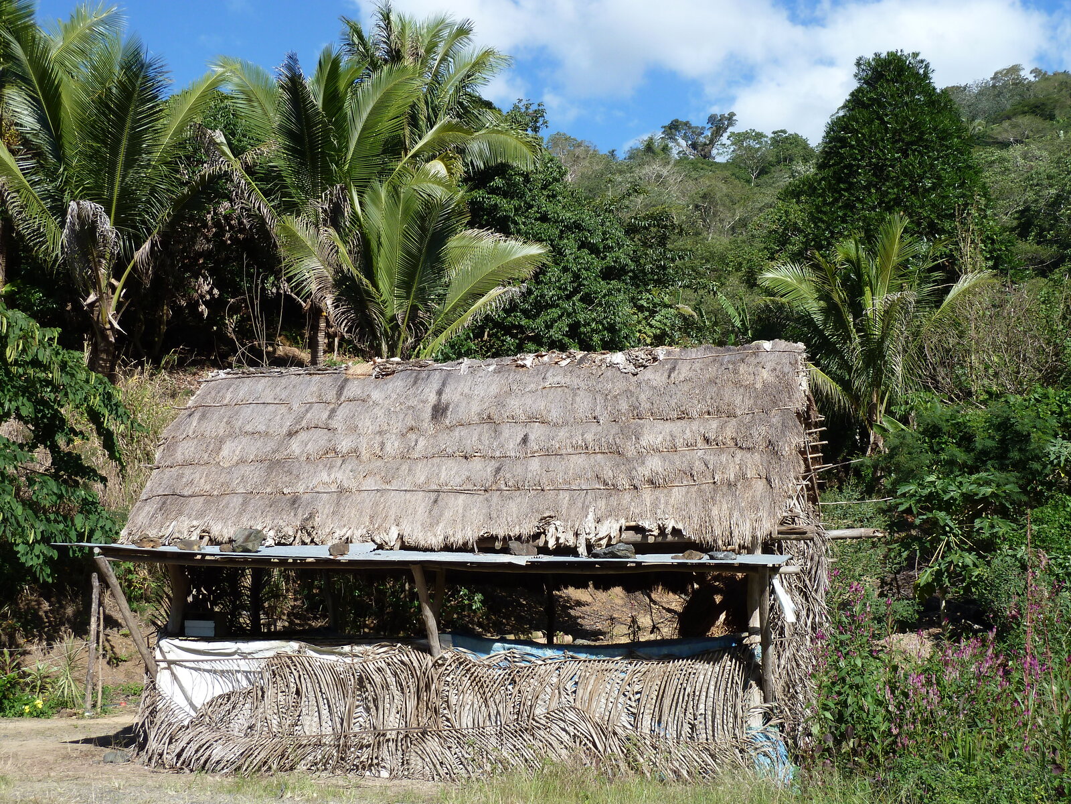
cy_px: 402
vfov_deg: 34.3
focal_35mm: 42
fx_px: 1299
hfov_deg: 44.8
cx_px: 536
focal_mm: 6.9
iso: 80
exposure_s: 1/400
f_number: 4
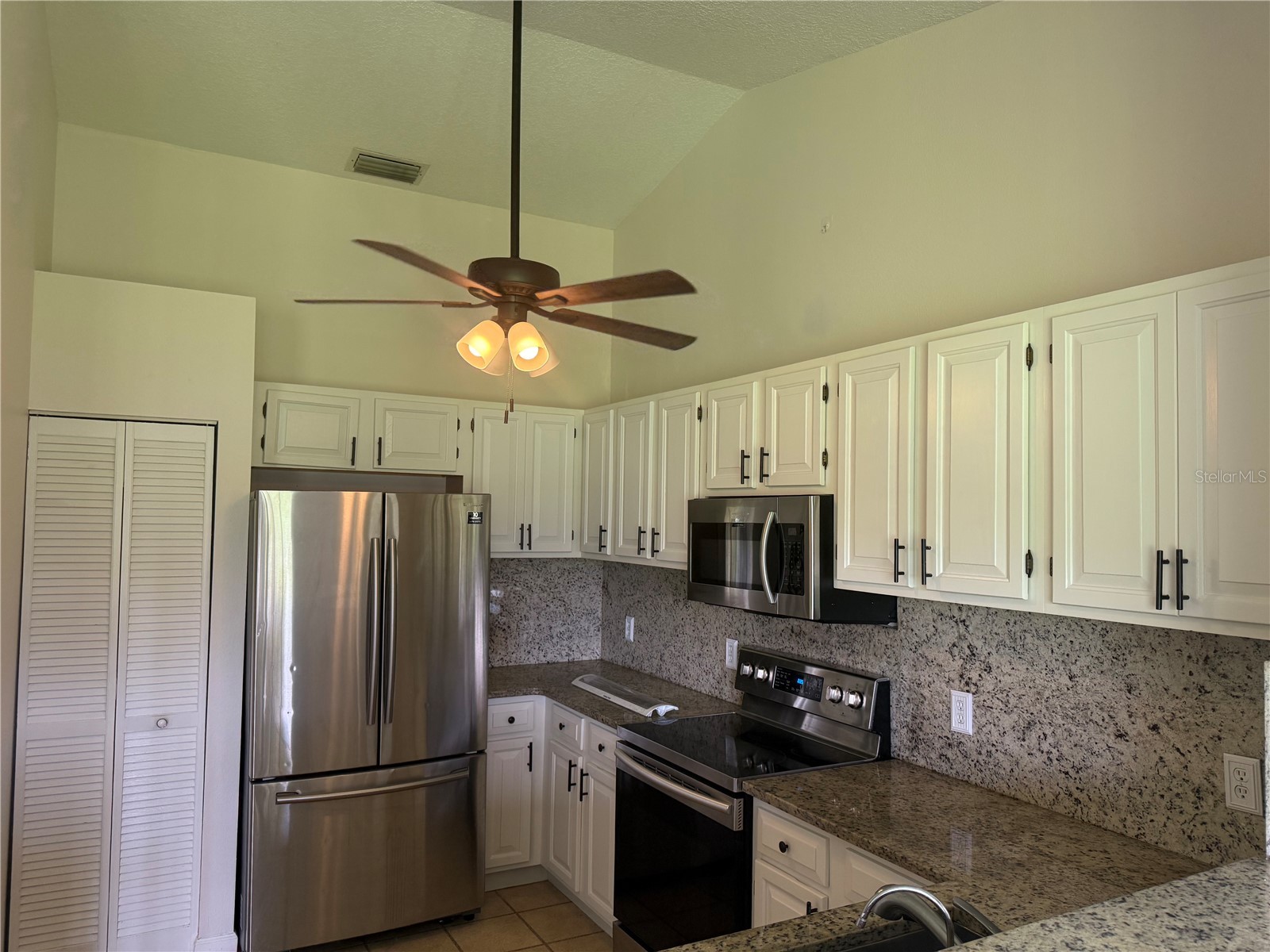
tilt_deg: +2.3
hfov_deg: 71.6
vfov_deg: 56.8
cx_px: 635
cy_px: 476
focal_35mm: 24
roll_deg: -1.3
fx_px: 881
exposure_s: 1/112
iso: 200
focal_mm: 6.76
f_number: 1.78
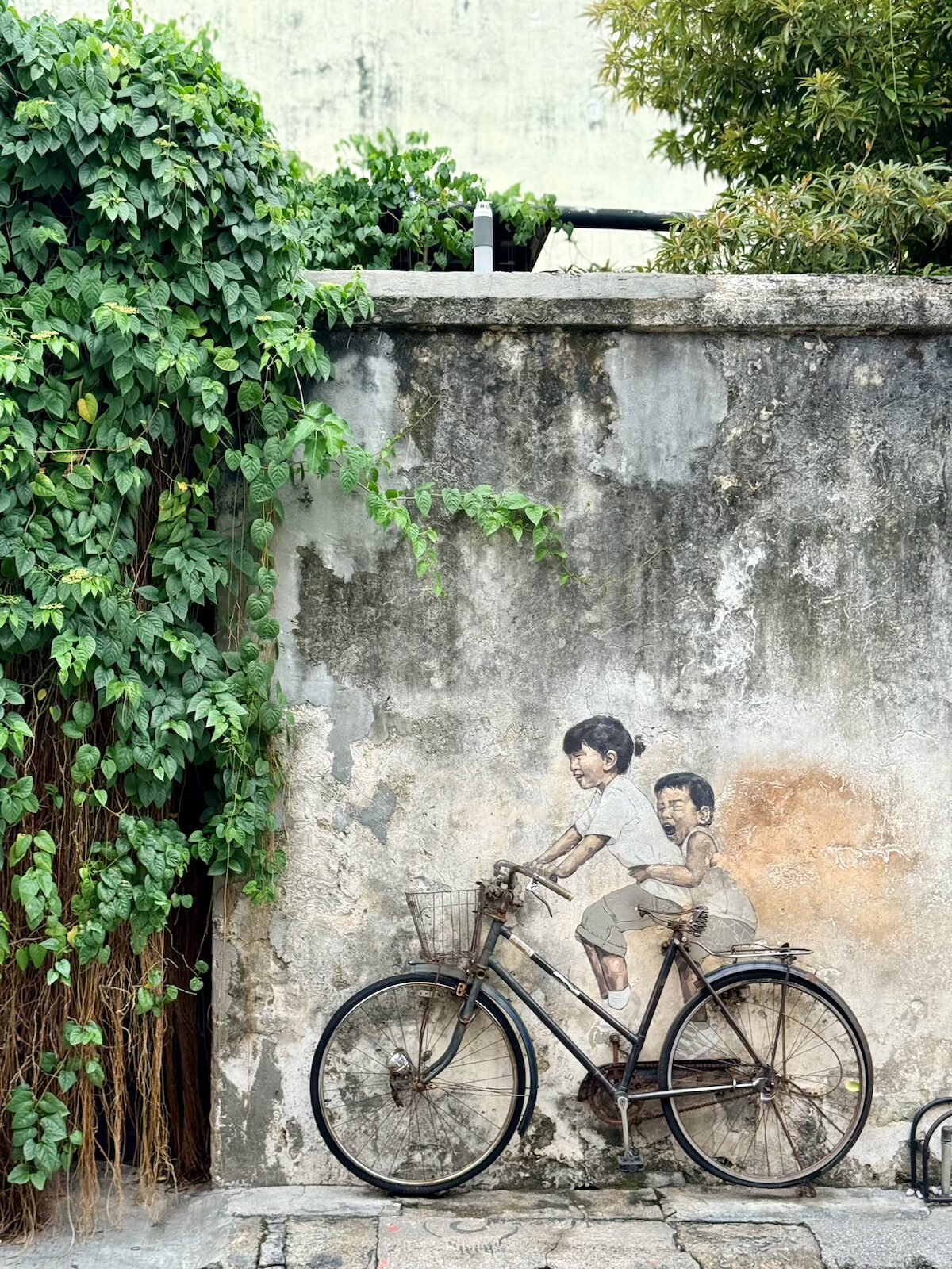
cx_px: 476
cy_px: 634
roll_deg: -0.9
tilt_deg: +1.0
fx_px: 1760
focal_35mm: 48
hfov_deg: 30.3
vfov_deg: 39.7
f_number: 1.78
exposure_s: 1/1055
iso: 64
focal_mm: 6.76
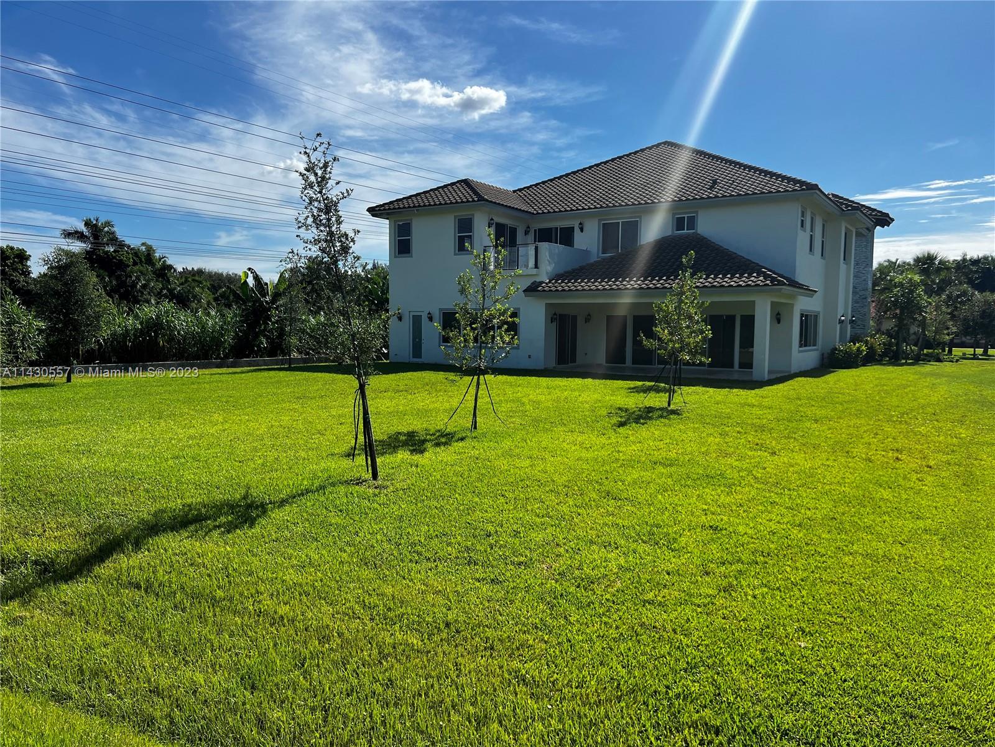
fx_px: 747
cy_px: 374
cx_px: 498
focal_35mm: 26
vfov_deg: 53.1
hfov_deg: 67.3
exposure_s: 1/5076
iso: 50
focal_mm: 5.7
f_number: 1.5
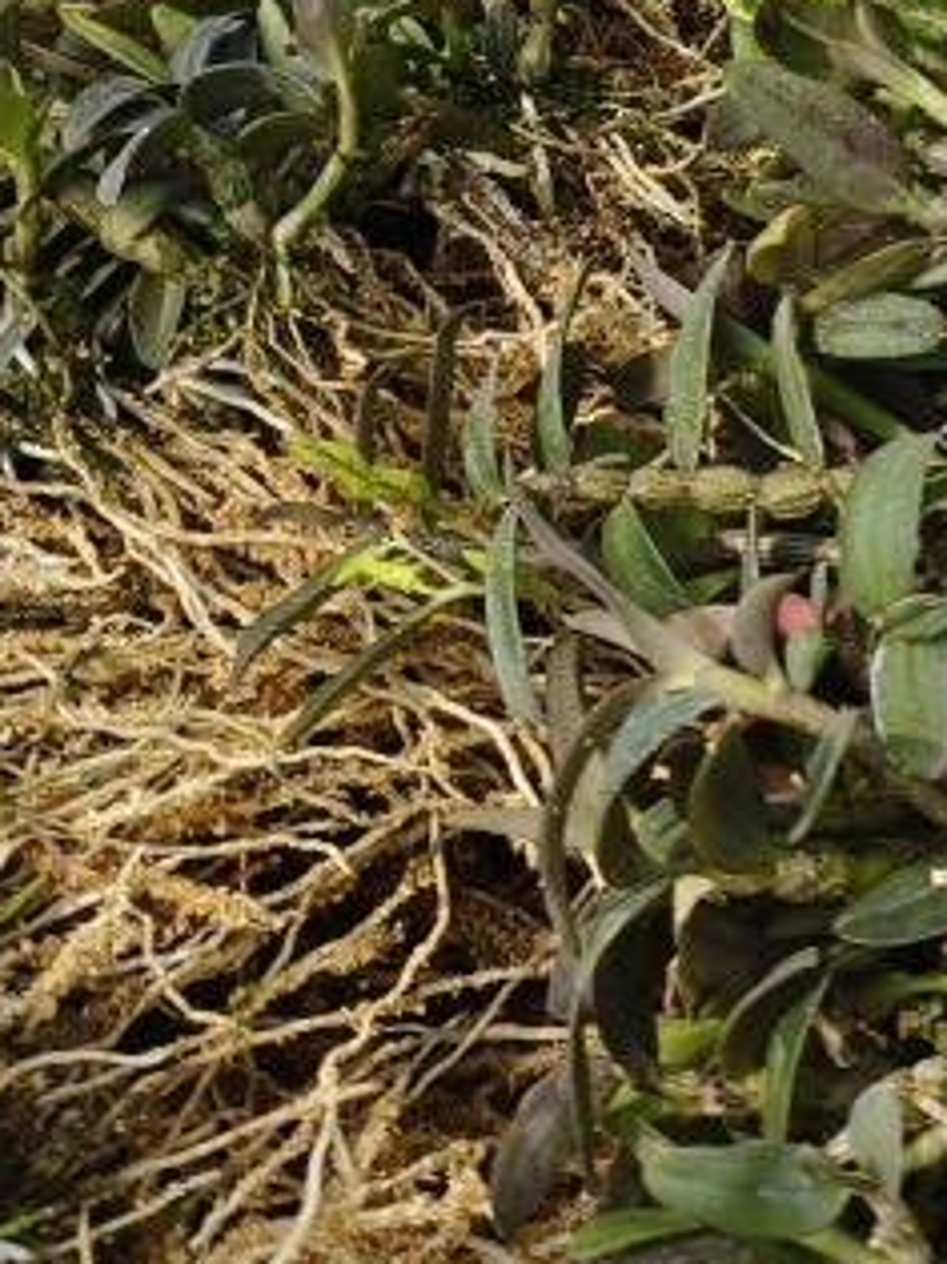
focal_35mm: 78
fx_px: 2847
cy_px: -355
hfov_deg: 18.2
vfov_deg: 22.5
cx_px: 1047
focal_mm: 5.5
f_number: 1.75
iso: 72
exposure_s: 1/247
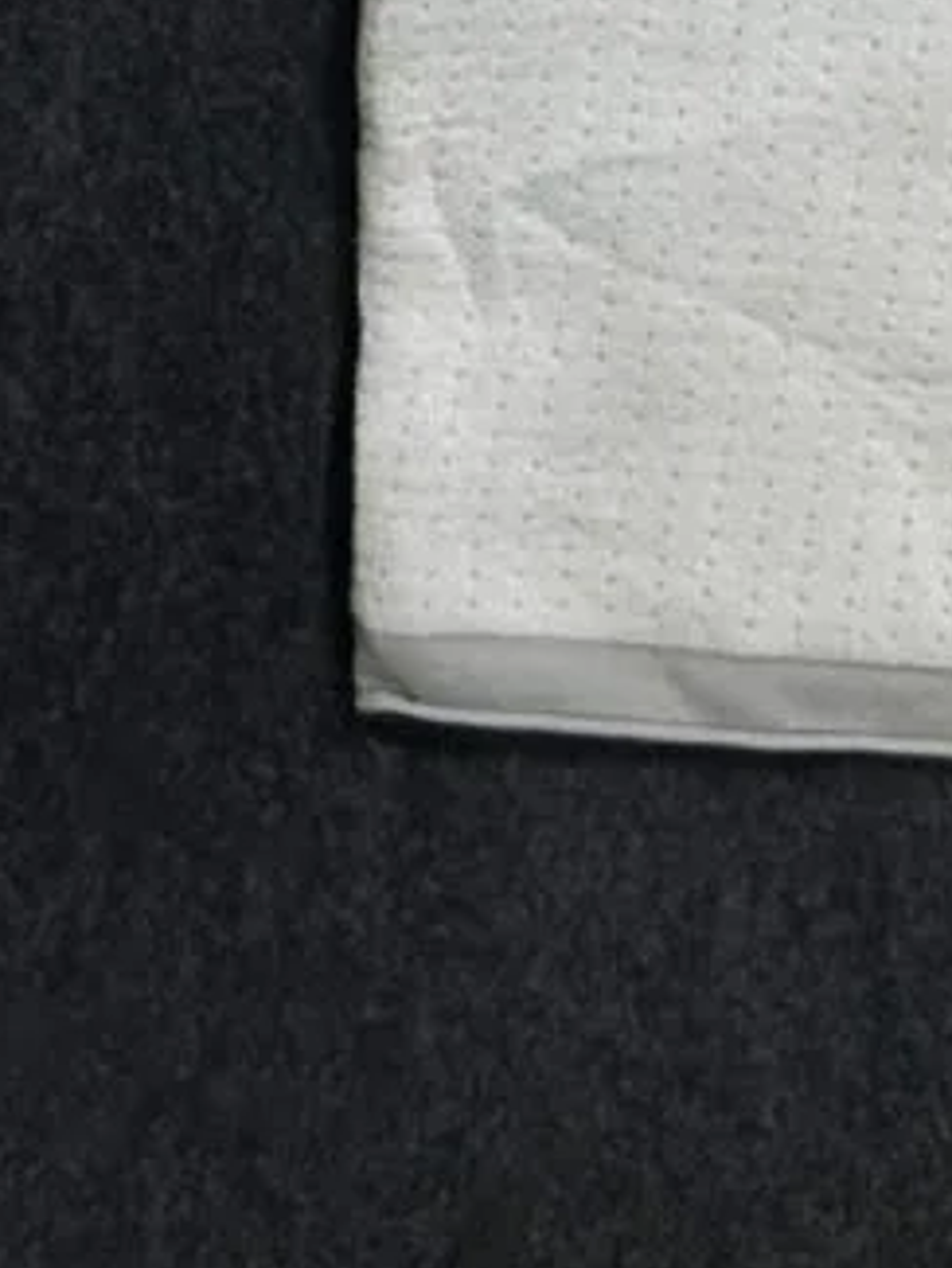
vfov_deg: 12.3
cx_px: 273
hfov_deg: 11.6
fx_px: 4691
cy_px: -1760
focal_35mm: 128
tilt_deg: -66.2
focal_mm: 5.7
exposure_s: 1/100
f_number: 1.5
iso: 100
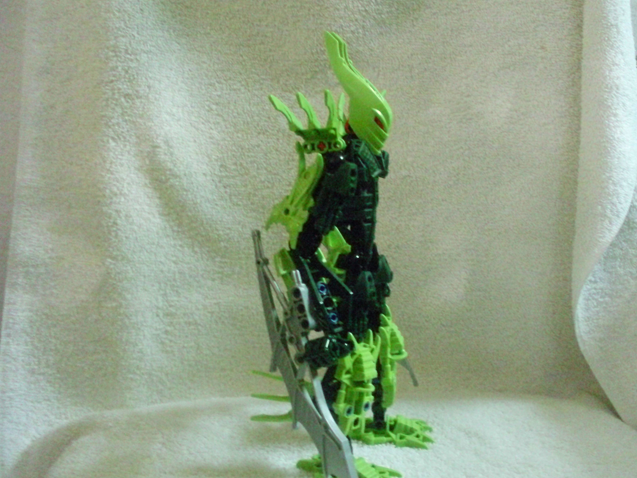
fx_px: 791
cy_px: 243
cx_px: 355
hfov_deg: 43.8
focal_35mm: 43
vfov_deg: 33.6
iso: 1600
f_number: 3.1
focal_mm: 6.3
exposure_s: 1/19
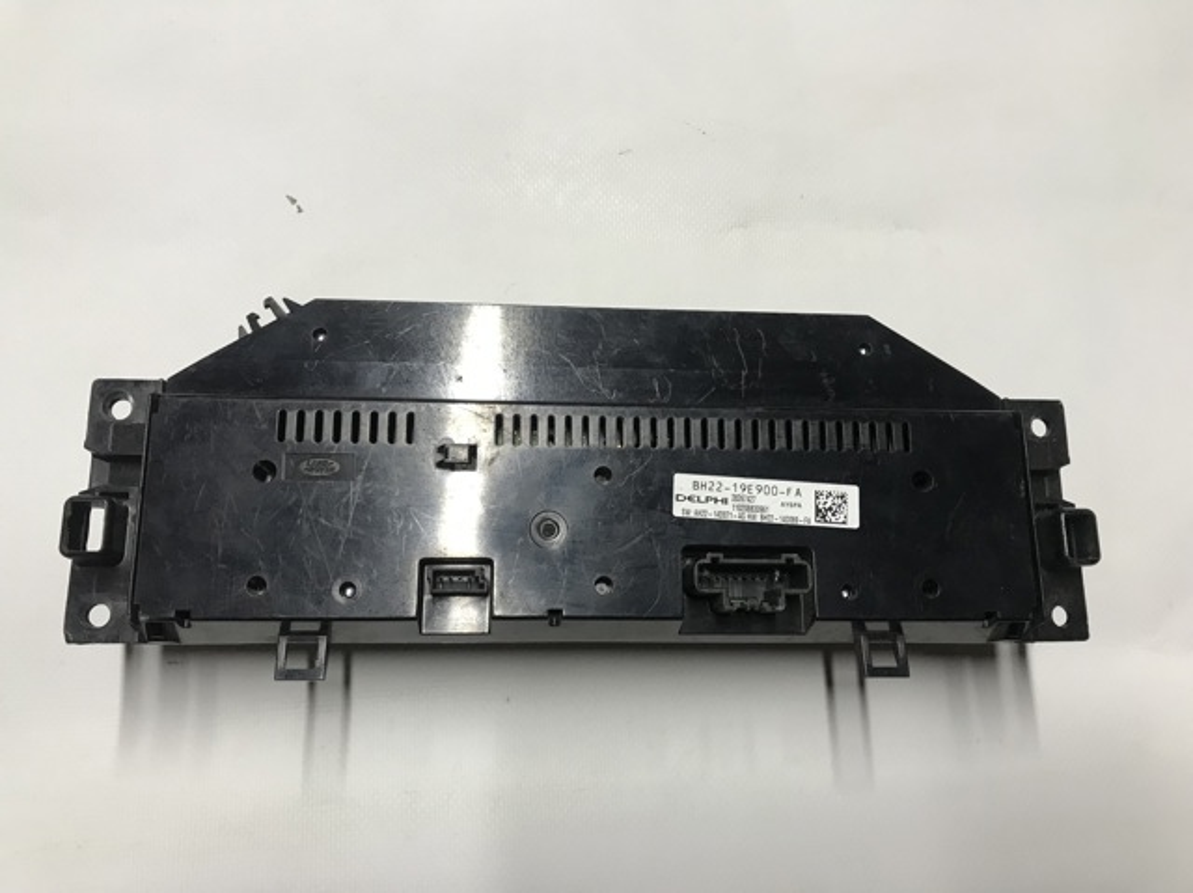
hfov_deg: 63.5
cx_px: 596
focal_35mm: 28
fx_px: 964
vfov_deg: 49.7
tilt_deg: -77.3
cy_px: 446
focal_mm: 3.99
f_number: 1.8
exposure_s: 1/33
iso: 25
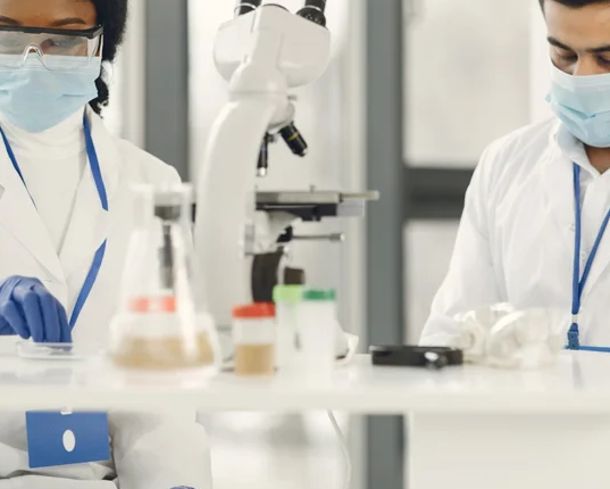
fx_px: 2745
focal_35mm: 152
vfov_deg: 10.1
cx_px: 256
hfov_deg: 12.7
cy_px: 121
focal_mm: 85
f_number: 2.2
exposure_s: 1/320
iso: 400
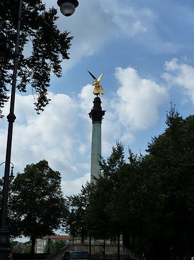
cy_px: 130
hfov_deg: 26.5
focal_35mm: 55
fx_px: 411
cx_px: 97
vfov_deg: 35.0
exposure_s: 1/640
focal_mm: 9.1
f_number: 5.6
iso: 125
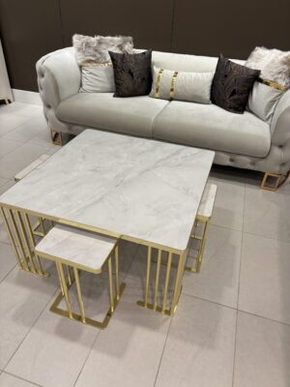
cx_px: 145
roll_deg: -3.5
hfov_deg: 53.1
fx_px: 290
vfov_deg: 67.3
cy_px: 194
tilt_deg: -35.6
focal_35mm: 26
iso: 80
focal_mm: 5.96
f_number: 1.6
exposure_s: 1/60
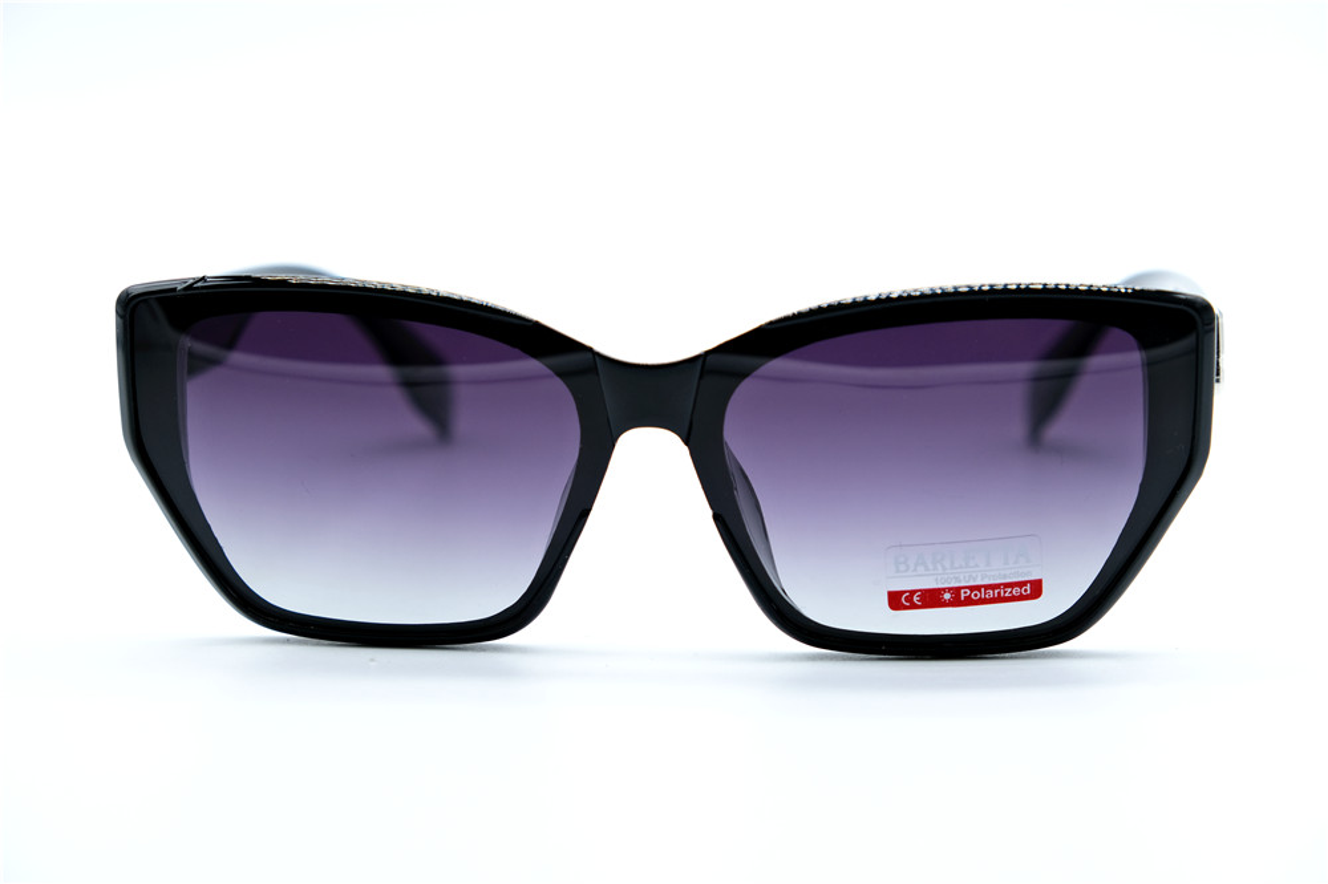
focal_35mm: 76
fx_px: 2802
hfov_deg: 26.7
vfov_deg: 17.9
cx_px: 664
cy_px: 442
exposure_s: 1/220
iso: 320
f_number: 5.6
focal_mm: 50.5
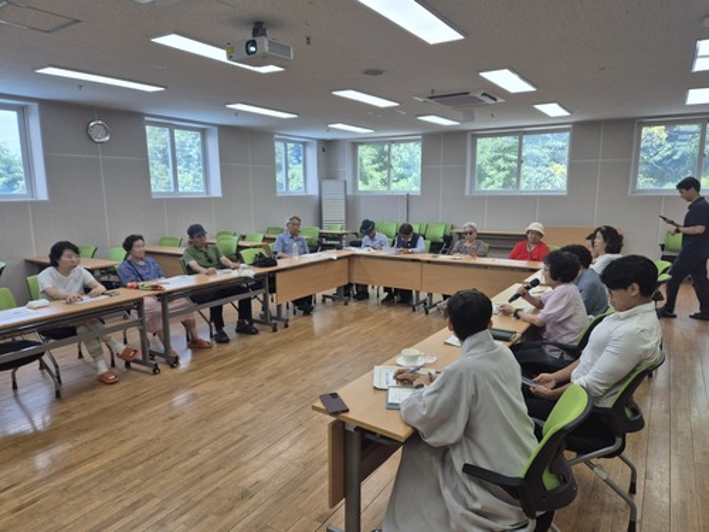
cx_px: 354
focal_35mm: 23
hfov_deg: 73.9
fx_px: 471
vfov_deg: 58.9
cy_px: 266
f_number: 1.8
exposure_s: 1/120
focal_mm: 5.4
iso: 32
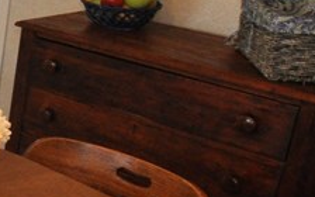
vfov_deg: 15.9
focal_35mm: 81
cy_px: 27
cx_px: -395
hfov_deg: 16.0
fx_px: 699
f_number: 13
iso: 800
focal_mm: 11
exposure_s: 1/20
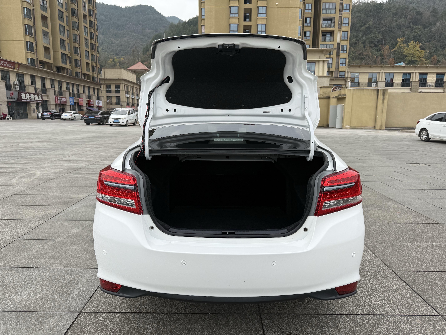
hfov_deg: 71.6
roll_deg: -1.1
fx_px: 309
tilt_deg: -6.6
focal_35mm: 24
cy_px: 168
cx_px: 223
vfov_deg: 56.8
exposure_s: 1/1464
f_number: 1.78
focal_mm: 6.76
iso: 80
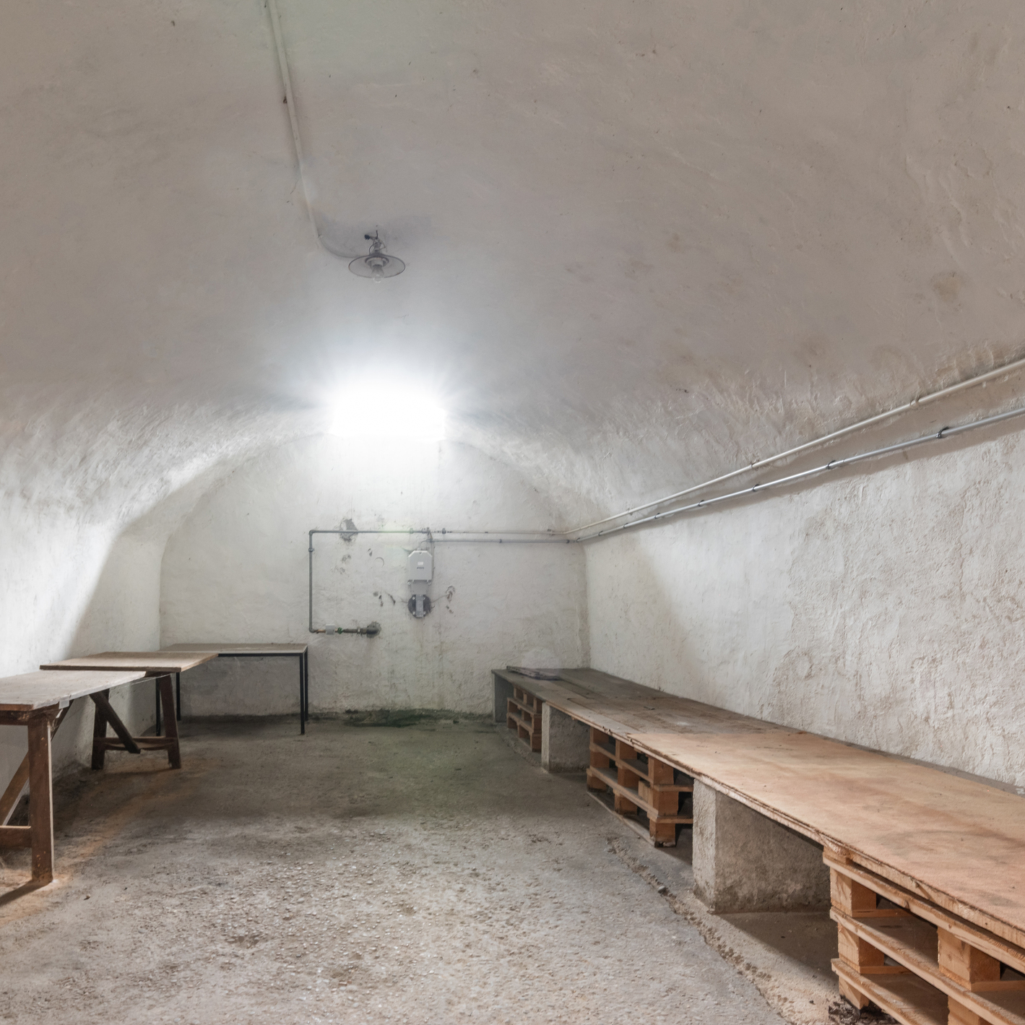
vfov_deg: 66.6
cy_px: 616
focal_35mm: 23
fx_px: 771
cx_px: 367
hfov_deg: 66.0
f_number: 9
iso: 250
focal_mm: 15
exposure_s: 10
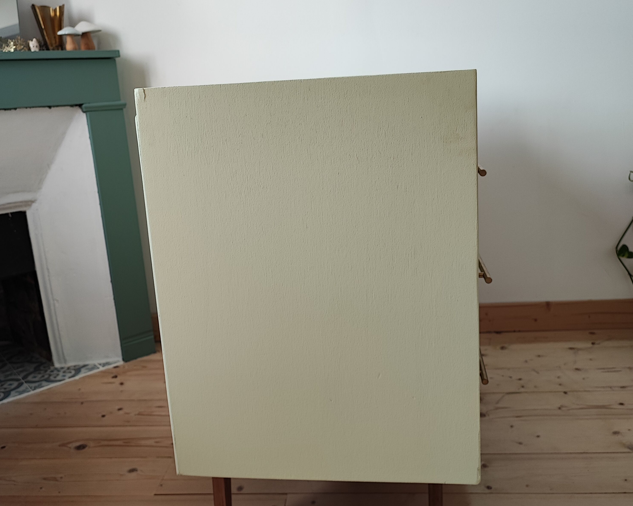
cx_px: 313
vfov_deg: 44.5
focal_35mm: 33
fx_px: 618
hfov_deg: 54.2
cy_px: 242
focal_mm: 5.96
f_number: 1.75
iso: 319
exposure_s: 1/100
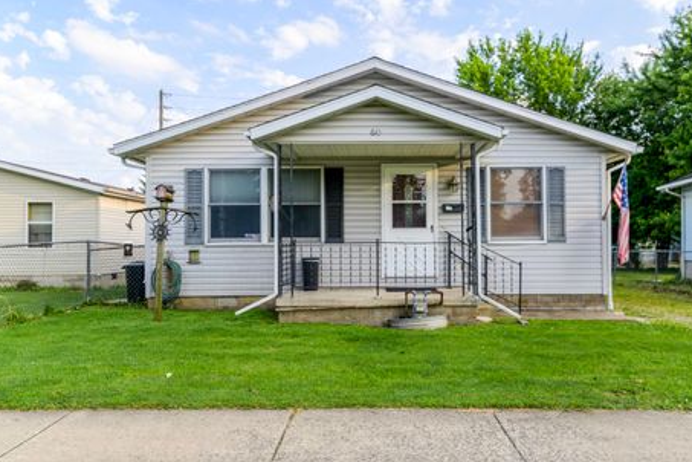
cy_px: 229
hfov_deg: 58.6
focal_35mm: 32
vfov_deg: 41.1
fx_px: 615
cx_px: 373
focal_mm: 29
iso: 64
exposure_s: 1/100
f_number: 5.6
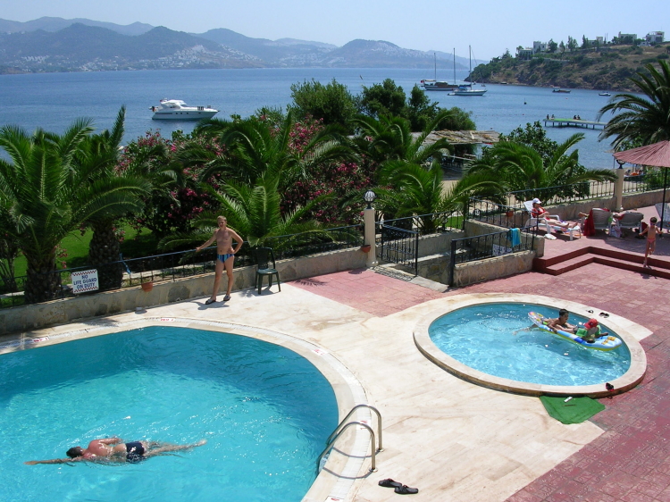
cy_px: 251
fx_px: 735
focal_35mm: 38
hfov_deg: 49.0
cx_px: 335
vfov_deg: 37.7
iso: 50
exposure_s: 1/446
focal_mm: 5.8
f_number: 5.6
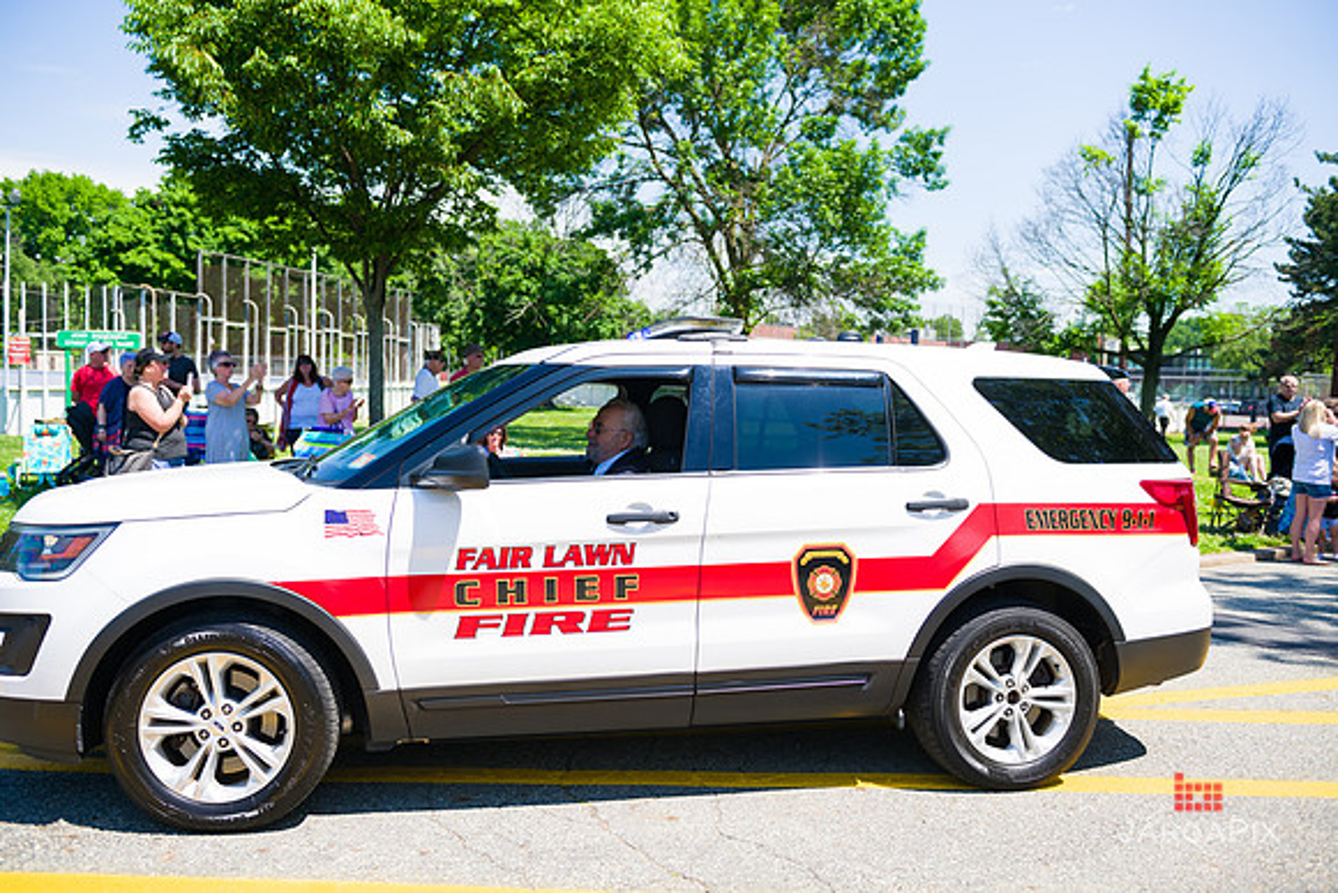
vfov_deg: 41.1
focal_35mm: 32
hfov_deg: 58.7
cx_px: 669
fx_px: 1190
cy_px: 446
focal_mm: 32
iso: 200
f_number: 5
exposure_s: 1/1250
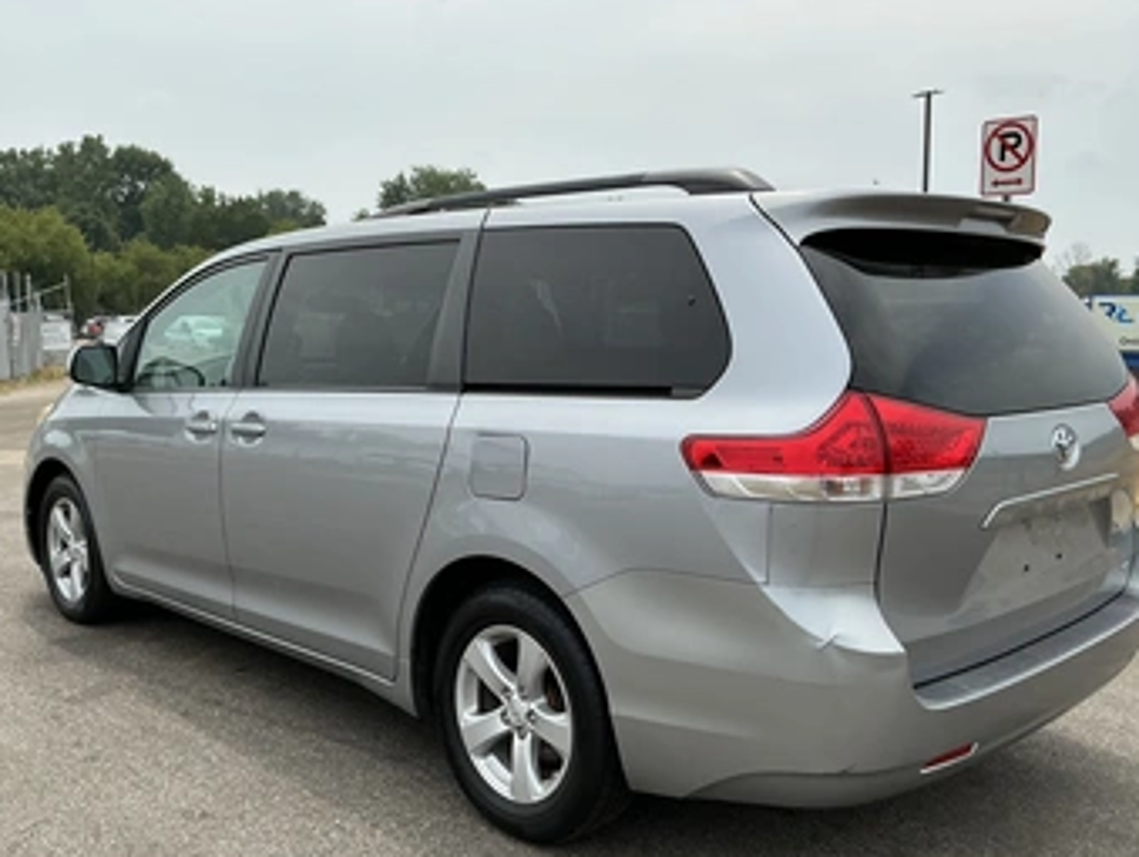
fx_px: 1087
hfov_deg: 55.3
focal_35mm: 33
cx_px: 595
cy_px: 467
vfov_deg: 43.0
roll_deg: +0.2
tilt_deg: -5.0
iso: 25
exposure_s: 1/1848
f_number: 1.8
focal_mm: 3
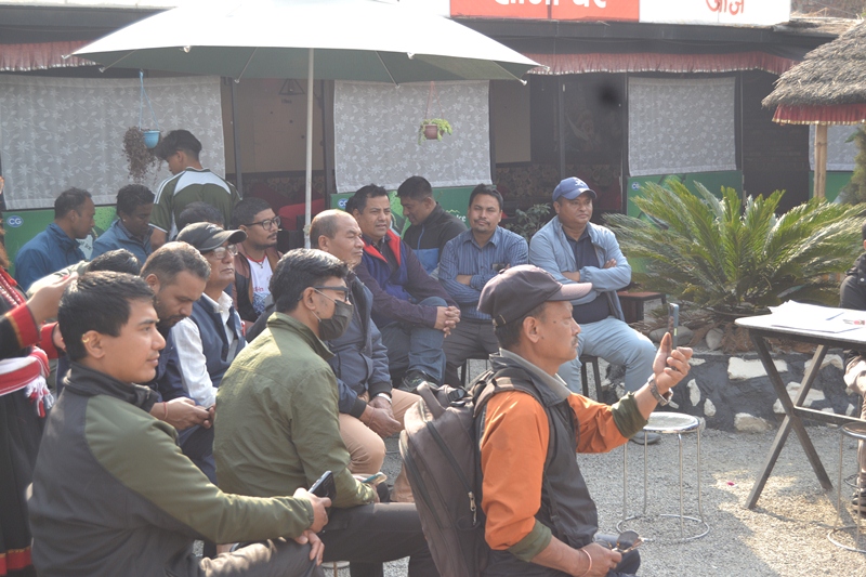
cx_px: 433
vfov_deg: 23.8
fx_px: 1371
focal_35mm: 57
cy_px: 288
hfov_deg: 35.1
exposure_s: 1/125
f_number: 5.6
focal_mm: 38
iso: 180
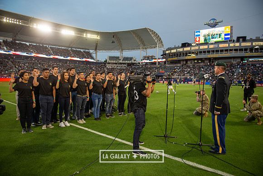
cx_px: 132
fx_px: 175
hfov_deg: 73.7
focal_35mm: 24
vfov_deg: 53.2
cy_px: 88
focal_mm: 24
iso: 400
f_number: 2.8
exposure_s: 1/500
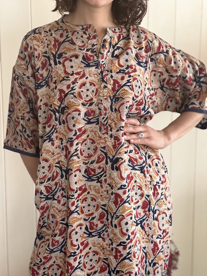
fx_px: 614
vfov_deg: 25.3
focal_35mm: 77
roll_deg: +0.6
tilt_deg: -12.5
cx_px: 104
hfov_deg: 19.1
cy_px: 138
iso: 250
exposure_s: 1/60
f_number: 2.8
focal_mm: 9
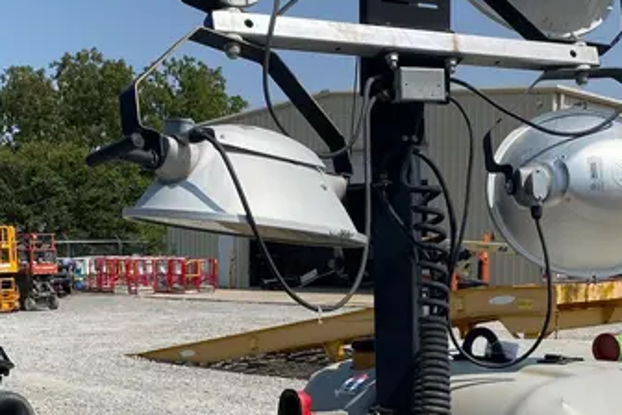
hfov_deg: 33.8
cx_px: 368
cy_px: 390
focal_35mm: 59
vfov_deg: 22.3
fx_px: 1019
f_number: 1.8
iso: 32
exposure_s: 1/3497
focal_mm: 4.25
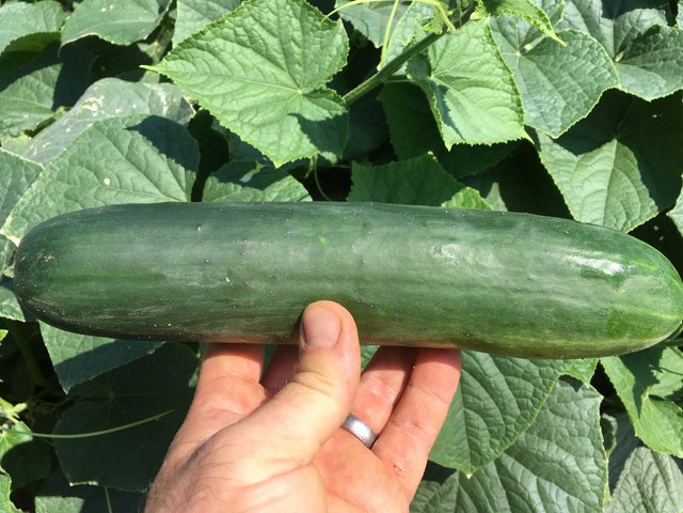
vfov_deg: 48.2
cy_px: 256
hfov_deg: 61.7
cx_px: 342
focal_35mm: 29
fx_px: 572
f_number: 2.2
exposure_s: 1/1166
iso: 25
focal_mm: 4.15
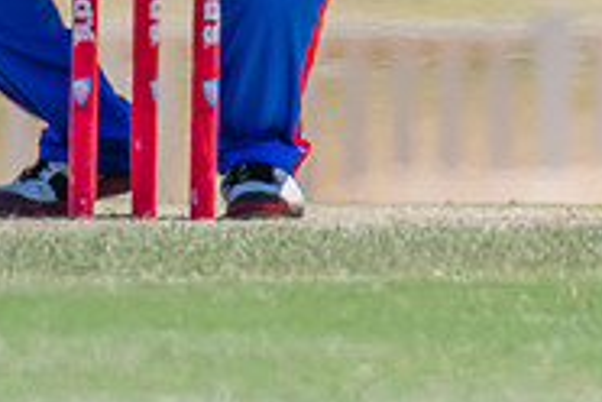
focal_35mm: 3692
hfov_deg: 0.6
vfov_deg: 0.4
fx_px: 61734
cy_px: -131
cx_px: -135
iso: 640
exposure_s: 1/2000
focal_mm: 600
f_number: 8
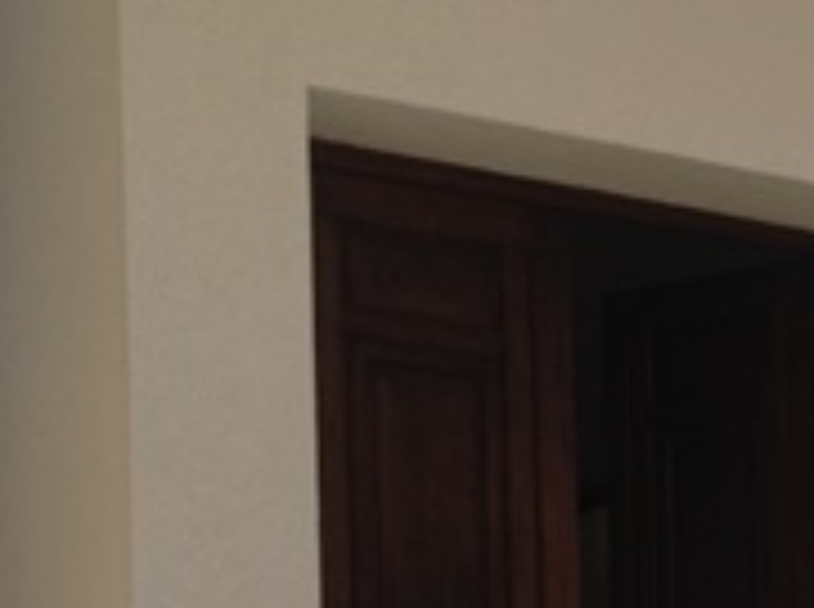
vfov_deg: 11.3
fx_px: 2910
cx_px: 1340
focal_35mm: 124
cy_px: 977
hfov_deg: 14.5
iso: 50
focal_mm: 4.28
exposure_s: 1/2045
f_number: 2.4
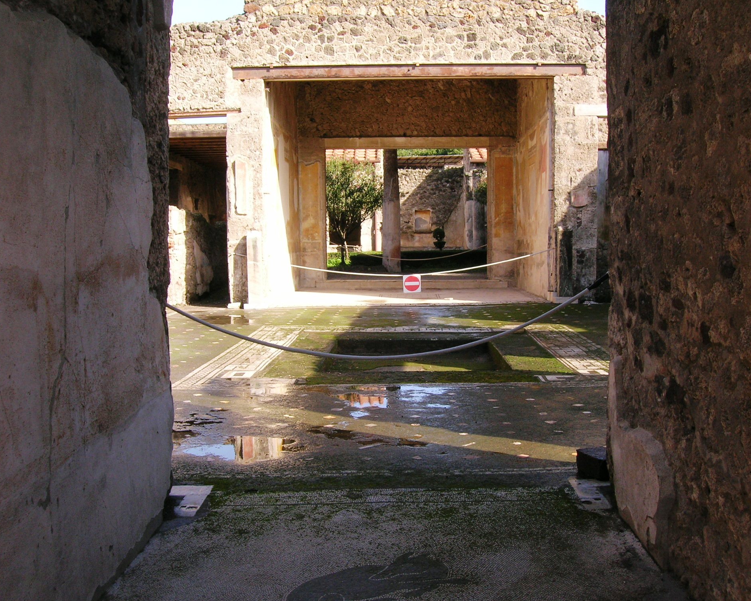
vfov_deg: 41.1
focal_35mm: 36
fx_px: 800
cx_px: 402
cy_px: 299
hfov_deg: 50.2
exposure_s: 1/113
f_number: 4.9
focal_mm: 5.7
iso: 50
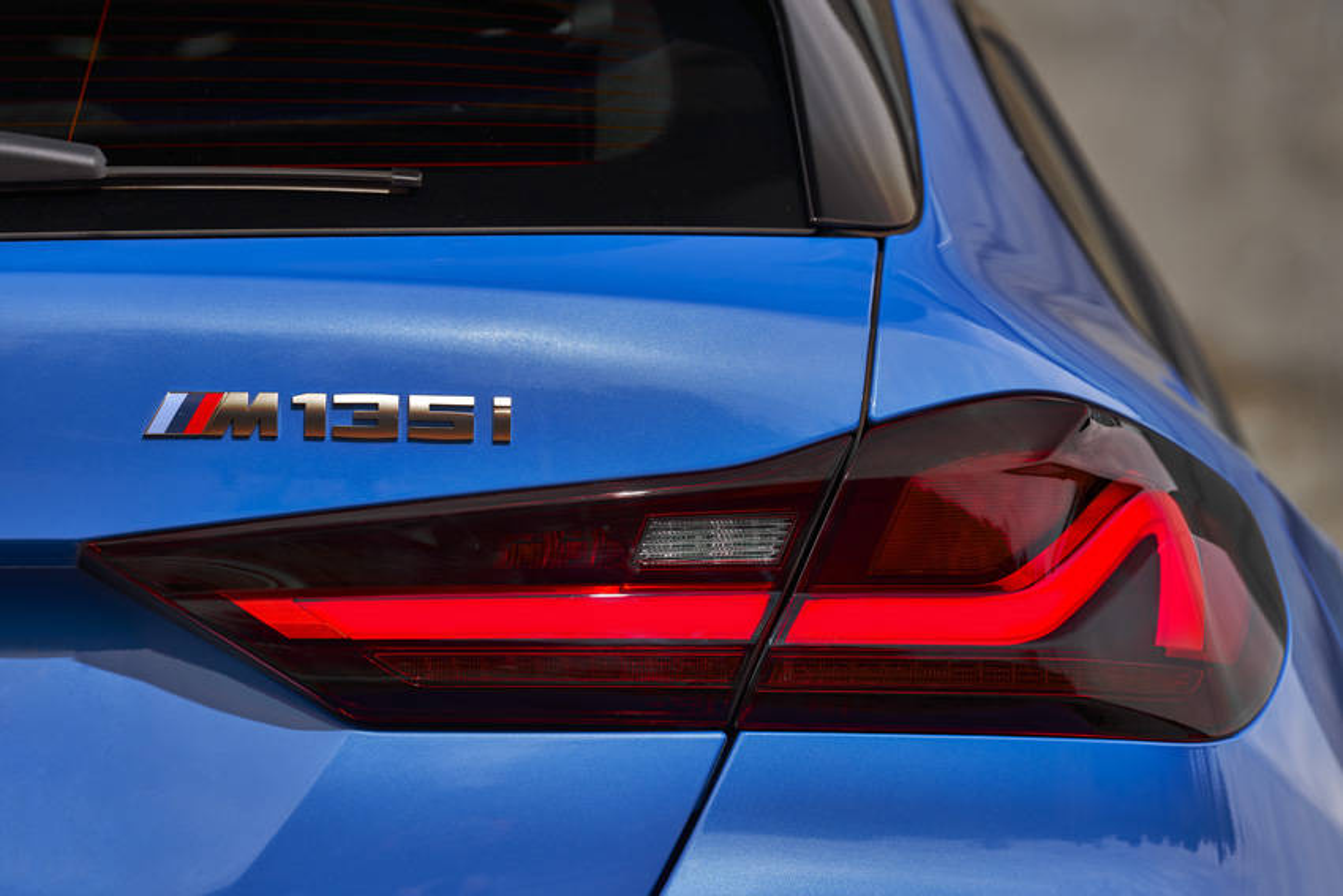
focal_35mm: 171
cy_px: 448
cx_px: 672
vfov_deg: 8.0
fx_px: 6380
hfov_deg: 12.0
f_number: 5
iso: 100
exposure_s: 1/250
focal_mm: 171
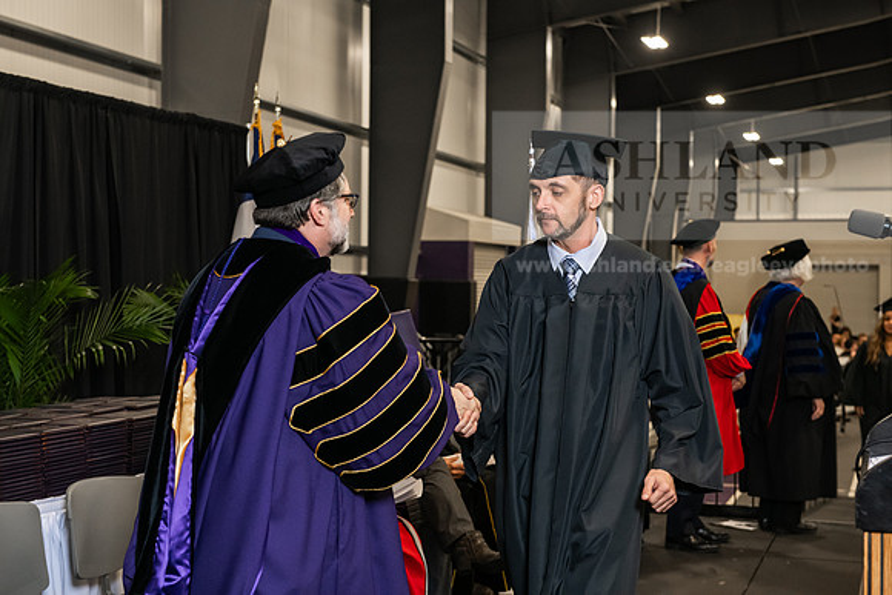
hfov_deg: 33.4
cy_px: 298
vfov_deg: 22.6
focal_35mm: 60
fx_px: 1487
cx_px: 446
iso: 2500
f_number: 5
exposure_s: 1/200
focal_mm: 60
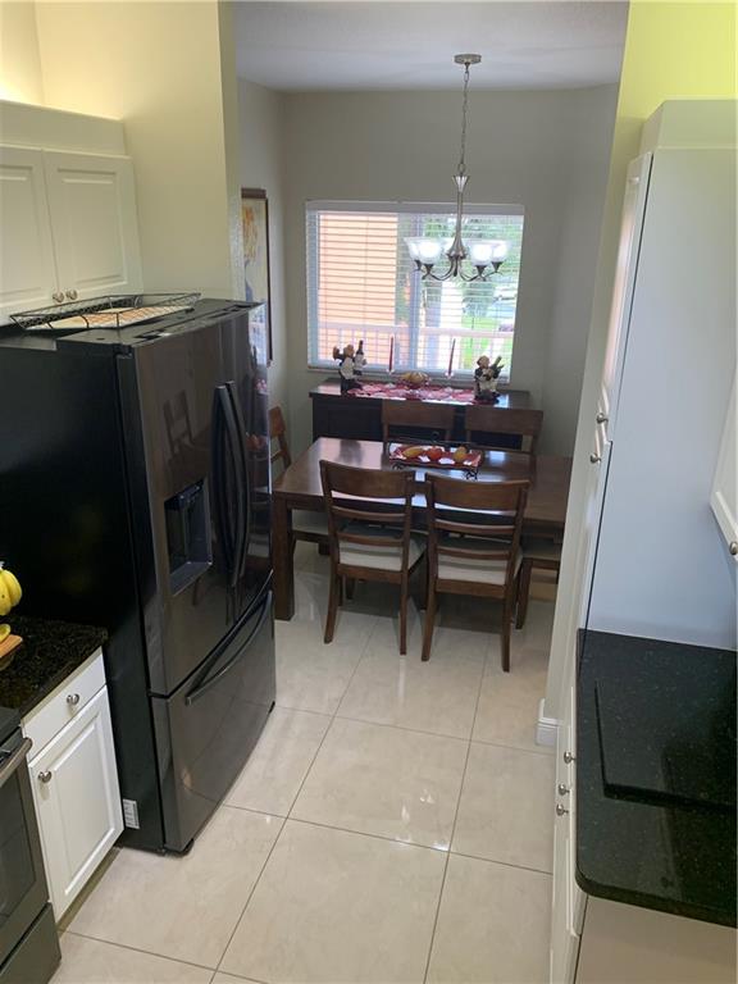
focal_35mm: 26
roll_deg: -0.3
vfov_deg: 67.3
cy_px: 492
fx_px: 739
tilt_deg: -20.7
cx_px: 369
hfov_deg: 53.1
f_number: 1.8
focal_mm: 4.25
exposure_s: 1/120
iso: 100
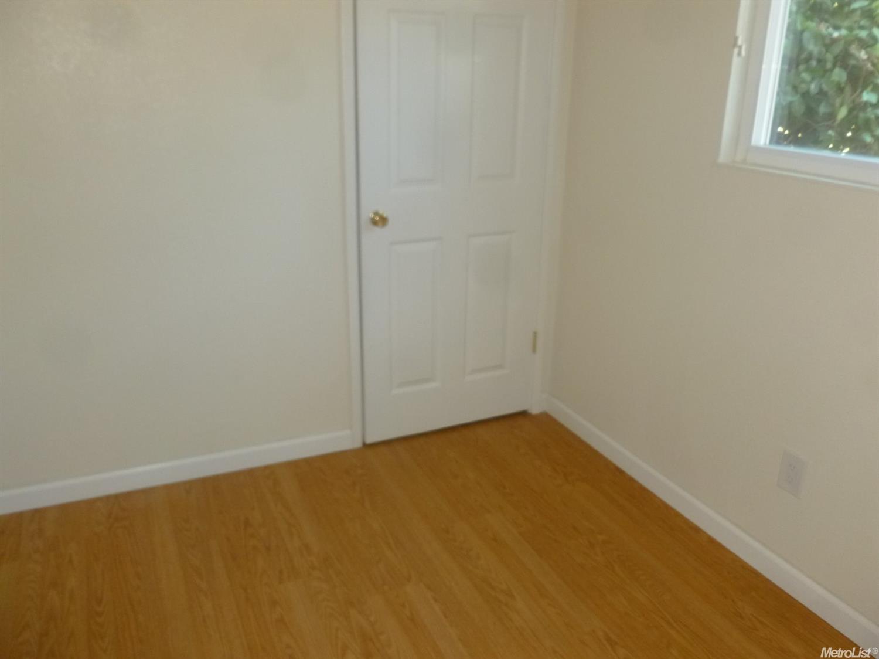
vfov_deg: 49.7
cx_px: 440
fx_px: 711
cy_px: 330
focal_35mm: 28
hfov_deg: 63.5
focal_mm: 5
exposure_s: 1/60
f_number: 3.3
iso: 200
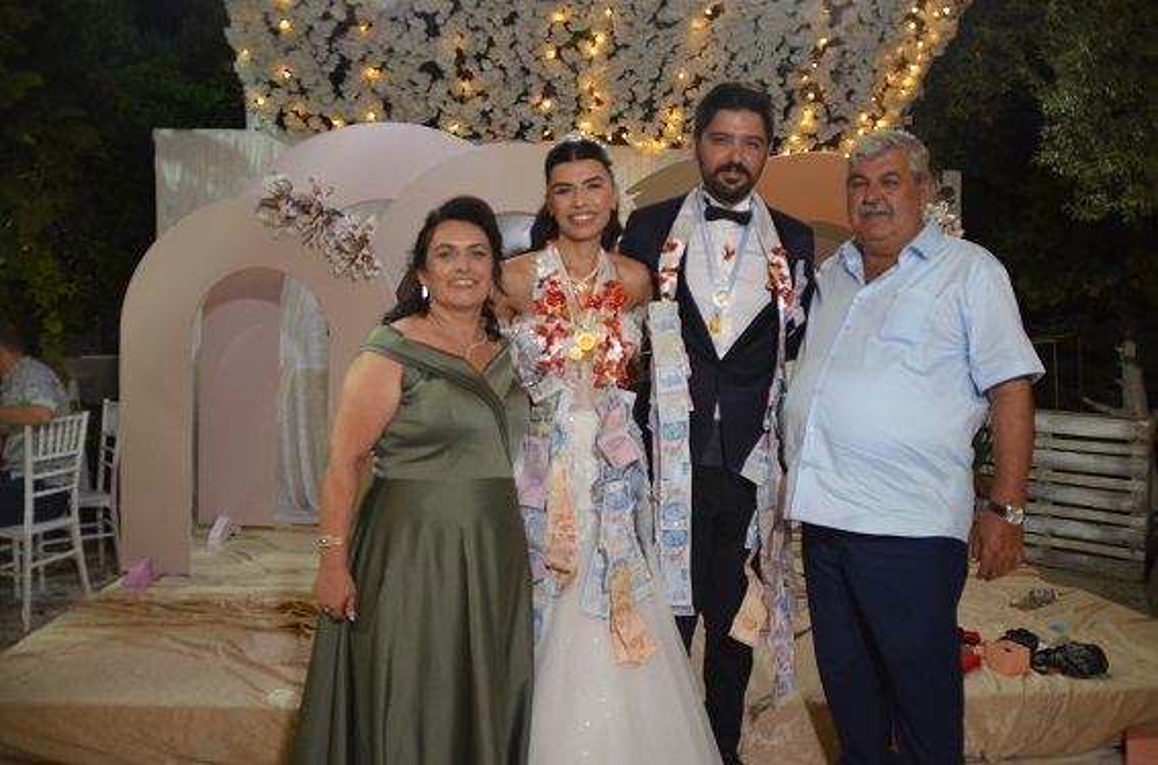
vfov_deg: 13.3
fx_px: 3272
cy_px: 382
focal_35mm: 102
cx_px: 579
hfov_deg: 20.1
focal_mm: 68
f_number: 5.3
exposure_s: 1/60
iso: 1250
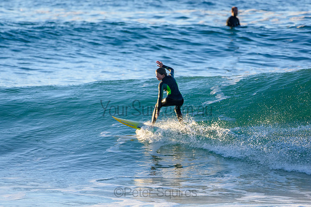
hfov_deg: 2.7
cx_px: 156
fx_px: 6480
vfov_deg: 1.8
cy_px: 104
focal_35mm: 750
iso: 720
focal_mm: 500
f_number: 5.6
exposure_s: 1/1600
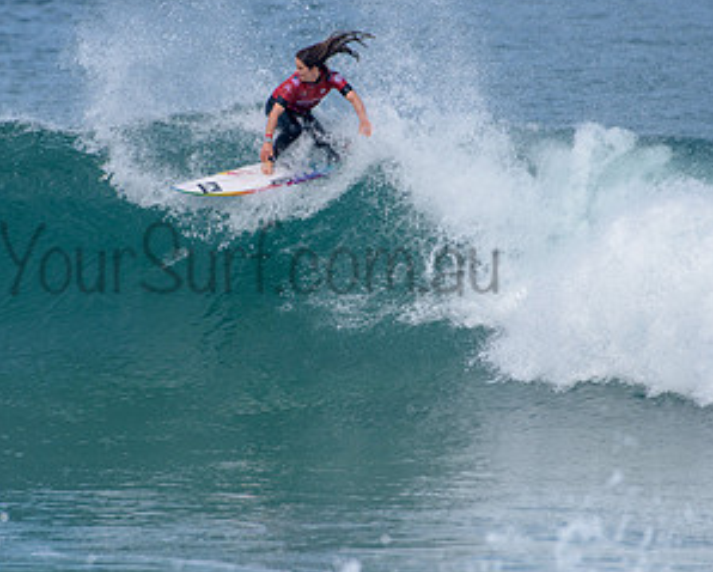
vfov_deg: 1.7
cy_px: 238
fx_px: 19285
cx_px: 246
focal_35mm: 913
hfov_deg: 2.1
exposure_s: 1/2500
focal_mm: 500
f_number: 6.3
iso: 250
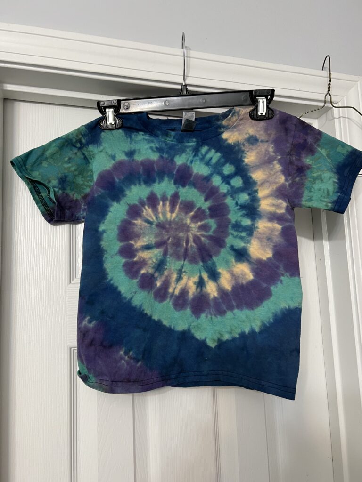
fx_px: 363
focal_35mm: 26
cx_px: 181
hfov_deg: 53.1
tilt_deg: +6.8
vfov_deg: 67.3
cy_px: 241
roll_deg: +2.6
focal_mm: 5.7
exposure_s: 1/60
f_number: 1.5
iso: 100
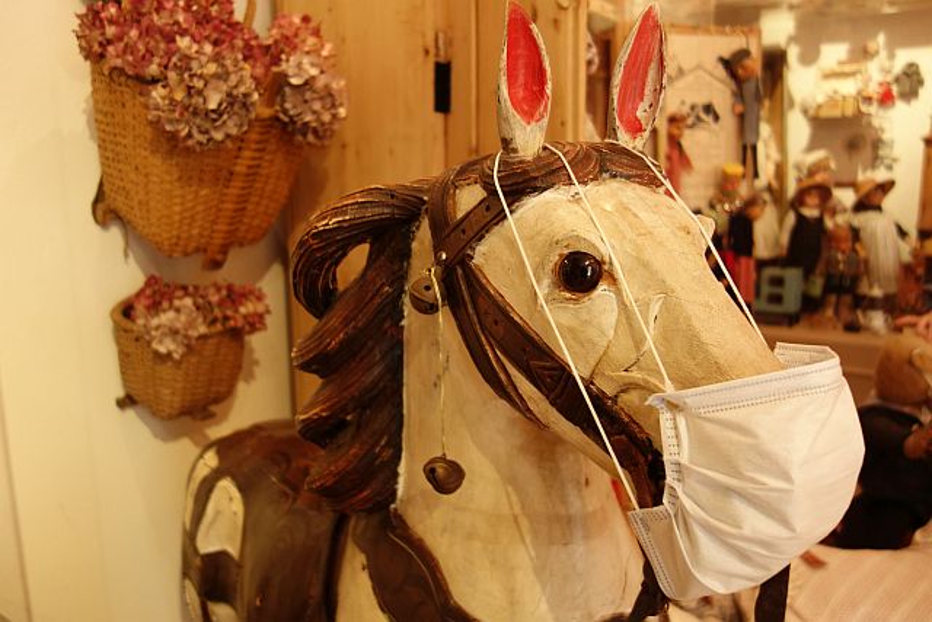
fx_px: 725
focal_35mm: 28
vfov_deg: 46.4
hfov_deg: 65.5
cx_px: 466
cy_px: 311
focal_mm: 10.4
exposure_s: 1/30
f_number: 1.8
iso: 250
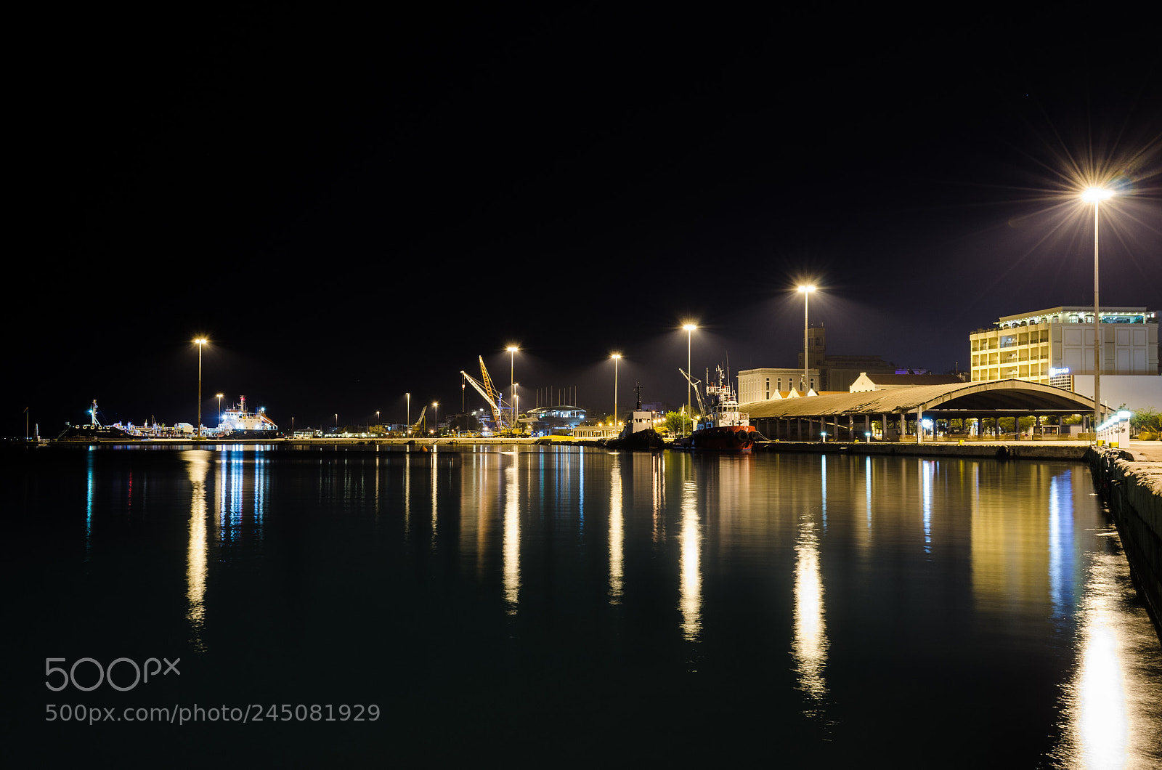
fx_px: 1160
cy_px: 385
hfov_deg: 53.2
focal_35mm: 36
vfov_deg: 36.7
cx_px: 581
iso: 100
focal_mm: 24
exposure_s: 15
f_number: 8
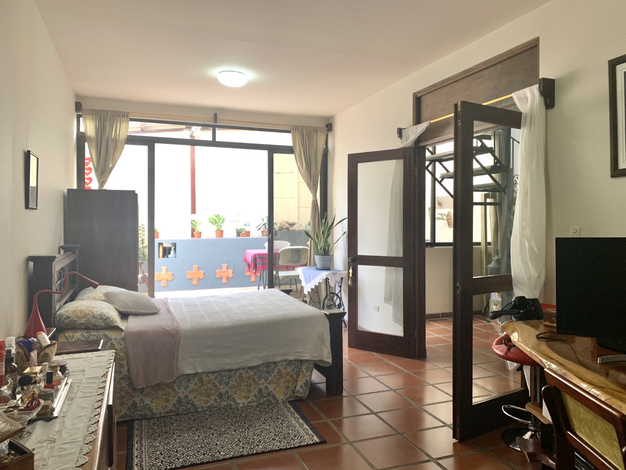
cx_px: 313
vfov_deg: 53.1
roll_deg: -0.5
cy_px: 235
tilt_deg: -0.2
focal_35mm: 26
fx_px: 470
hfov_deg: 67.3
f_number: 1.8
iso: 100
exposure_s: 1/60
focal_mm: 4.25
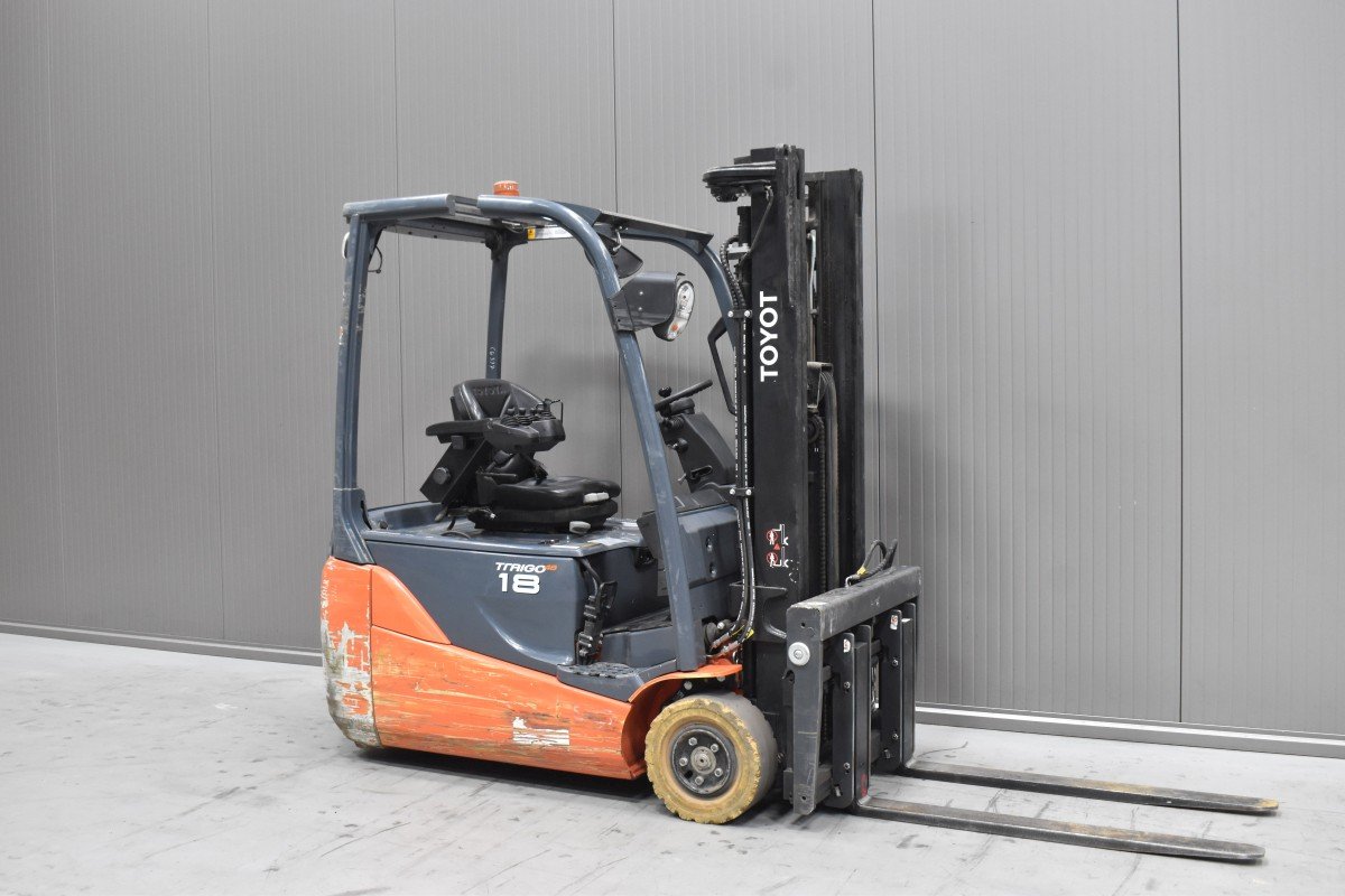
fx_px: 1345
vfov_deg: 36.9
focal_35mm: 36
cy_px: 448
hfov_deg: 53.1
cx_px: 672
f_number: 5.6
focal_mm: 24
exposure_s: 1/25
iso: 1600
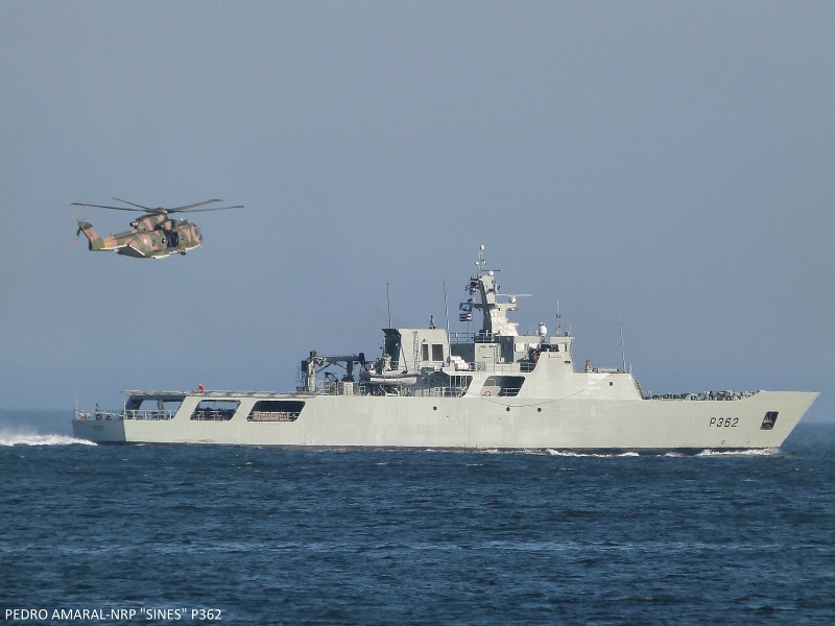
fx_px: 16885
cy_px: 313
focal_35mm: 700
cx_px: 418
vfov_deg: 2.1
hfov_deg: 2.8
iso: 160
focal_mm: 108
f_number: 5.6
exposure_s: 1/500
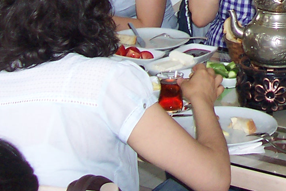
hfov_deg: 17.6
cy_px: -108
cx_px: 360
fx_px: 874
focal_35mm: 110
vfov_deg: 11.8
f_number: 2.8
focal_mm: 5.6
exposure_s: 1/60
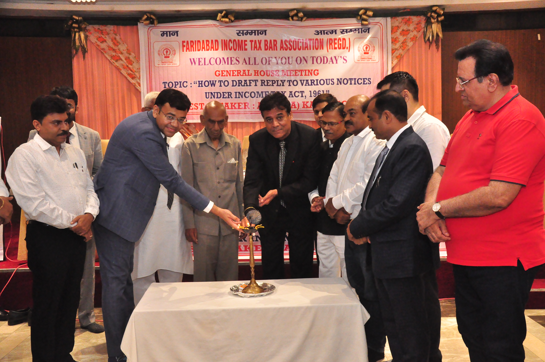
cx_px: 272
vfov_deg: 34.1
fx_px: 590
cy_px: 181
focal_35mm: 39
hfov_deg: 49.6
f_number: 5.6
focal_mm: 26
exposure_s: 1/100
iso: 3200
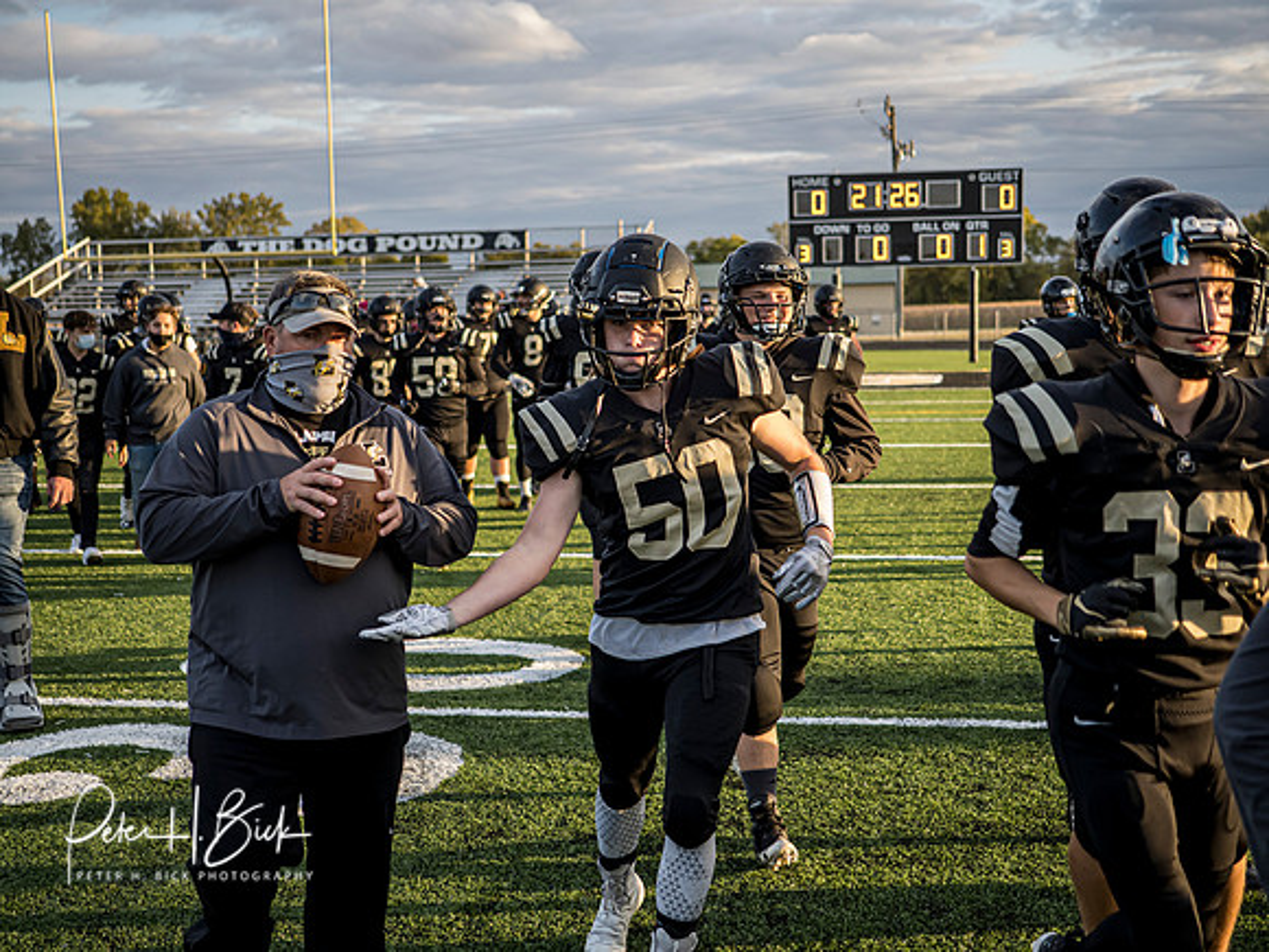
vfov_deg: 29.1
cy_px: 476
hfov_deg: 38.2
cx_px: 634
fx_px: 1833
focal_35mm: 50
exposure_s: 1/2000
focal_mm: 25
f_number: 1.7
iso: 500
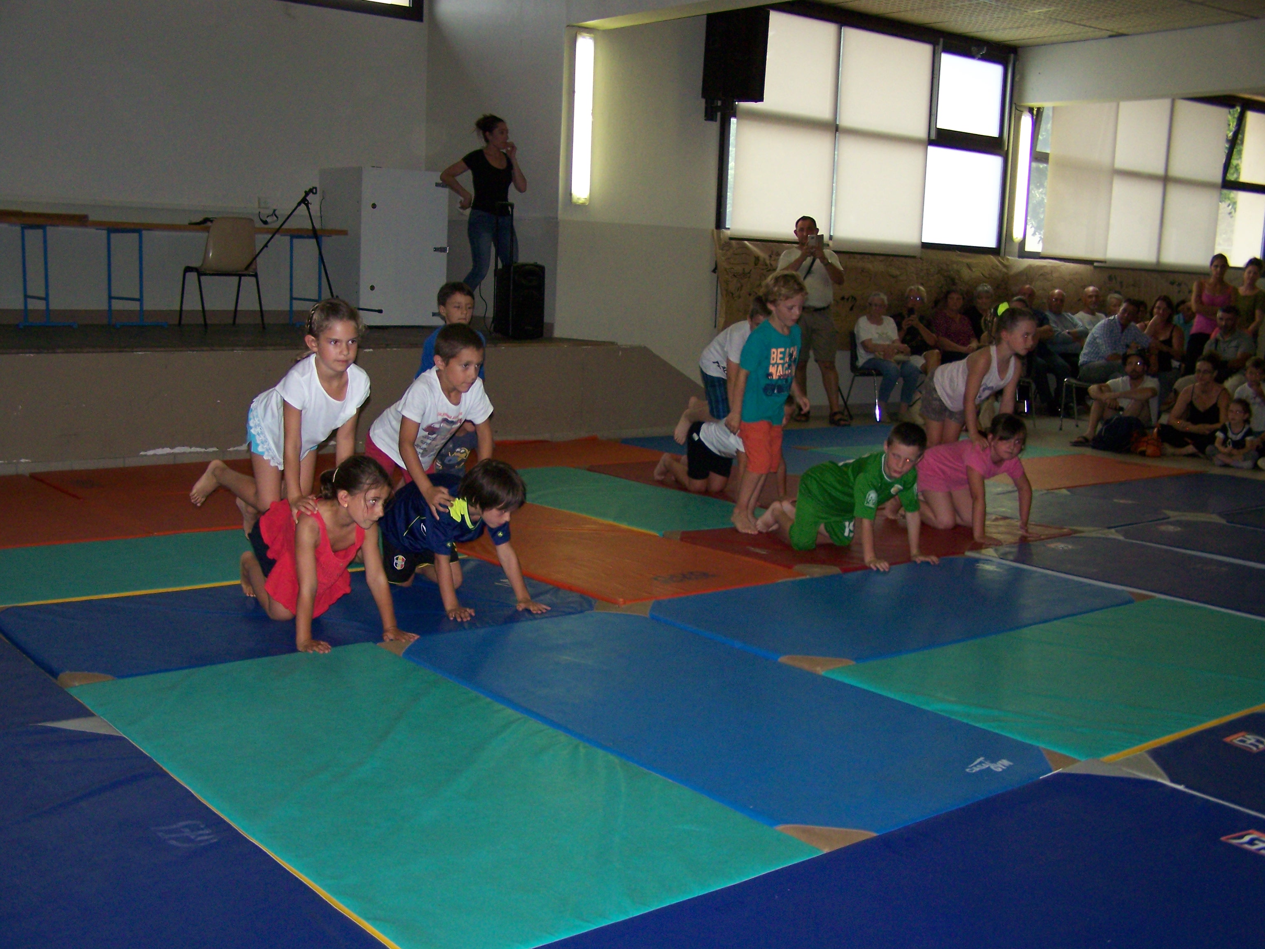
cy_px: 474
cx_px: 632
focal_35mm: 38
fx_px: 1389
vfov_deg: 37.7
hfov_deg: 49.0
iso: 160
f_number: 2.8
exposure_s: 1/60
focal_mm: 6.3
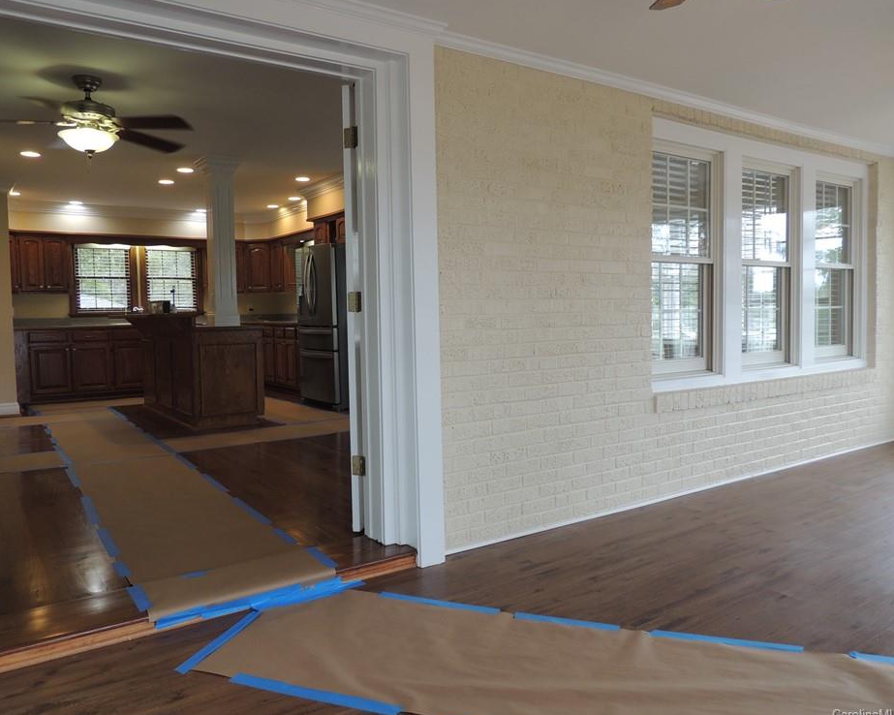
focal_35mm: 26
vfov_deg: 54.9
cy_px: 352
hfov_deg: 66.0
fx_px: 688
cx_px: 447
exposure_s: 1/30
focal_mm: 4.3
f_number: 3
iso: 125
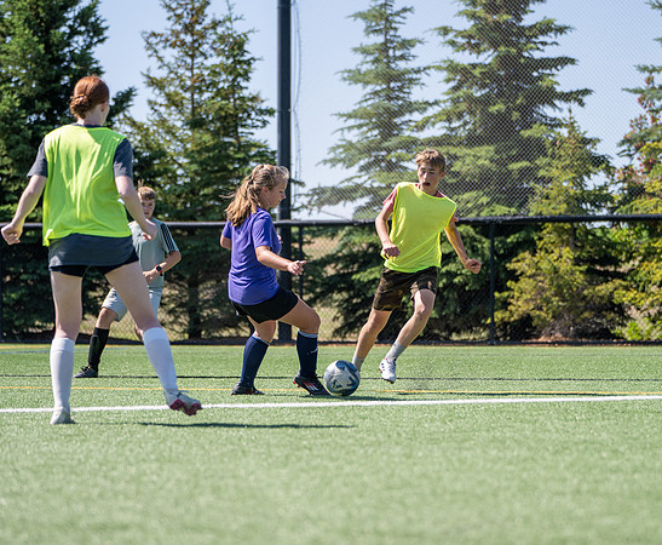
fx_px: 2558
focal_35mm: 129
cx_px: 380
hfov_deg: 14.7
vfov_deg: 12.2
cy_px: 264
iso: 40
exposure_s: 1/800
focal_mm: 105
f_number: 2.8
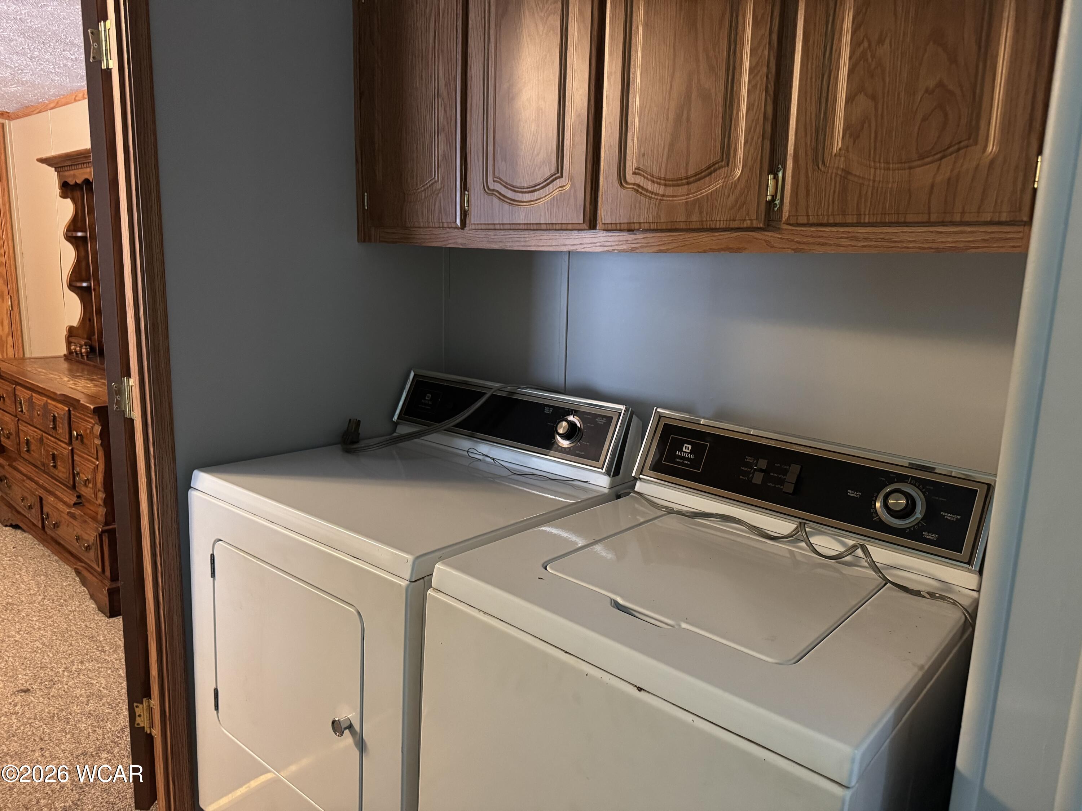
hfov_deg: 71.6
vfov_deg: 56.8
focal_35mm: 24
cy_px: 406
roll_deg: -2.4
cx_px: 541
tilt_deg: -11.9
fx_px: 750
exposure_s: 1/30
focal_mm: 6.76
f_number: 1.78
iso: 800
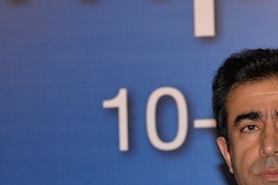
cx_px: 286
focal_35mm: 335
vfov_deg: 4.1
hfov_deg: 6.1
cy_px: 236
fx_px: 2585
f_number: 5
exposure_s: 1/60
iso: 200
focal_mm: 110
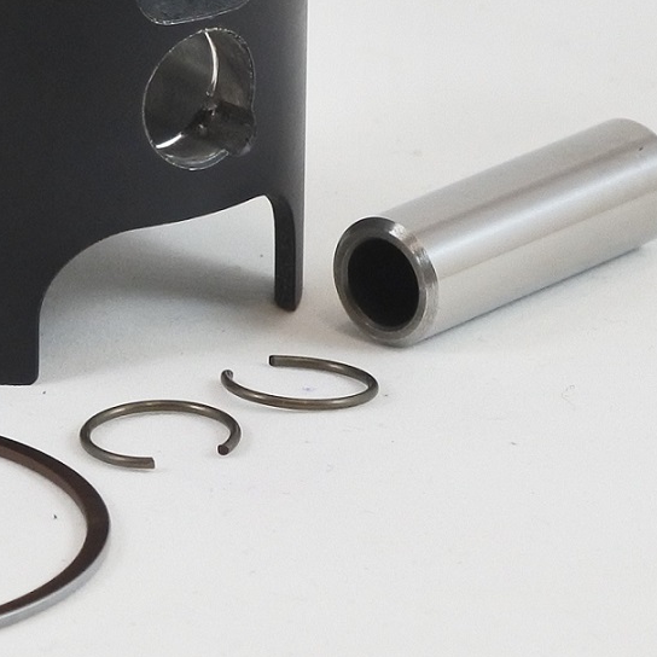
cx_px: 48
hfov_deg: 9.5
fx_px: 3930
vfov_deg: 9.5
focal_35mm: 183
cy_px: 200
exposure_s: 1/125
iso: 500
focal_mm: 22.7
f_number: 5
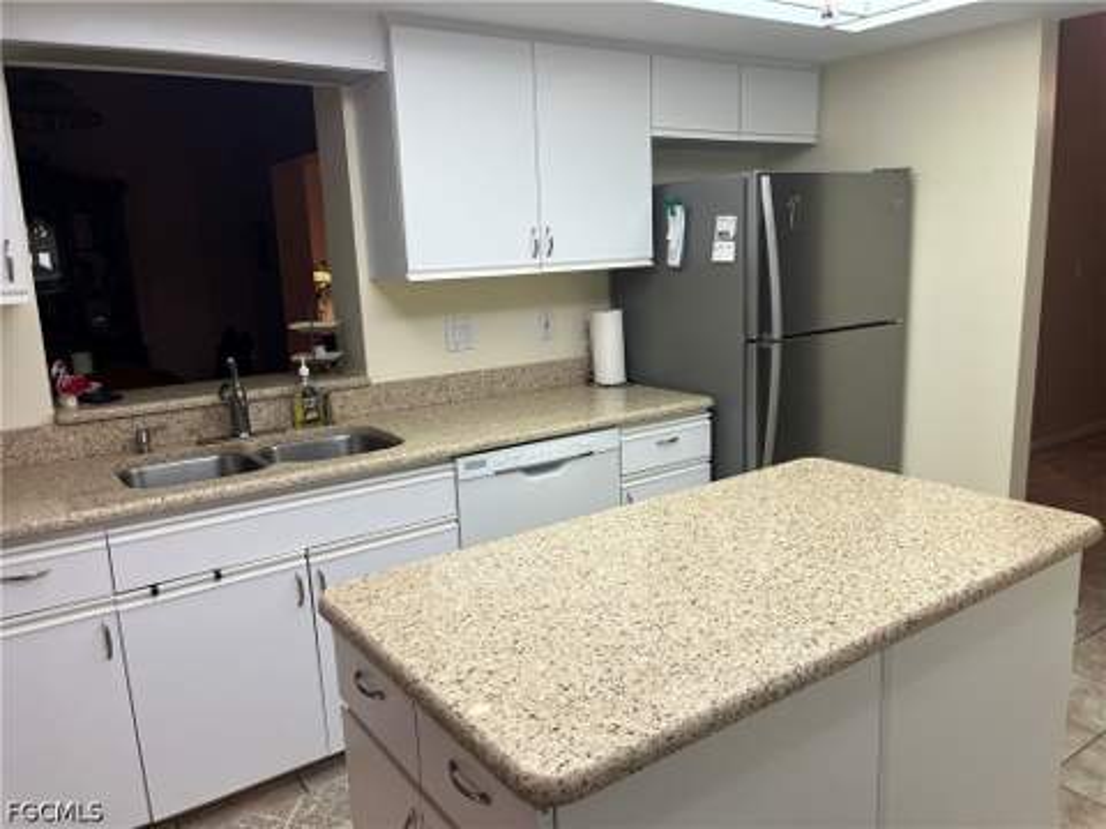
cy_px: 414
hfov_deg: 67.3
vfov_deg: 53.1
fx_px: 831
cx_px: 553
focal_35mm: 26
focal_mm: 5.1
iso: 80
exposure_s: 1/120
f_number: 1.6
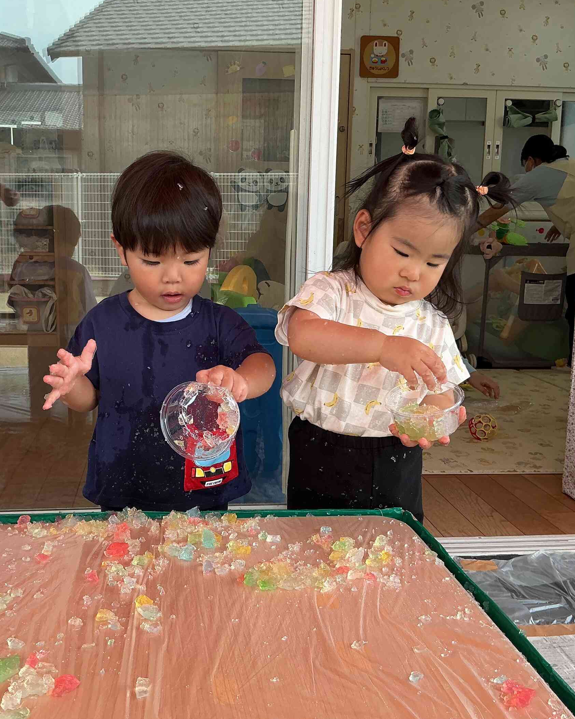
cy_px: 358
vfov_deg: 47.9
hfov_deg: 39.0
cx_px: 236
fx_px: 808
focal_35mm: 38
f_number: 1.8
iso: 25
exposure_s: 1/348
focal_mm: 3
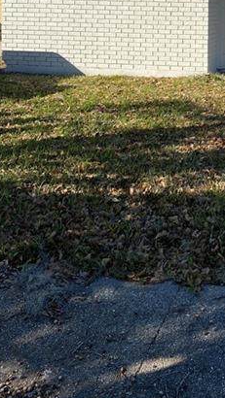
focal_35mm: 53
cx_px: 224
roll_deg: -0.9
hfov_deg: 21.9
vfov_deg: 37.0
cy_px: 50
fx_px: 561
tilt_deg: -3.7
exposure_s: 1/2410
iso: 32
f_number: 1.8
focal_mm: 4.25
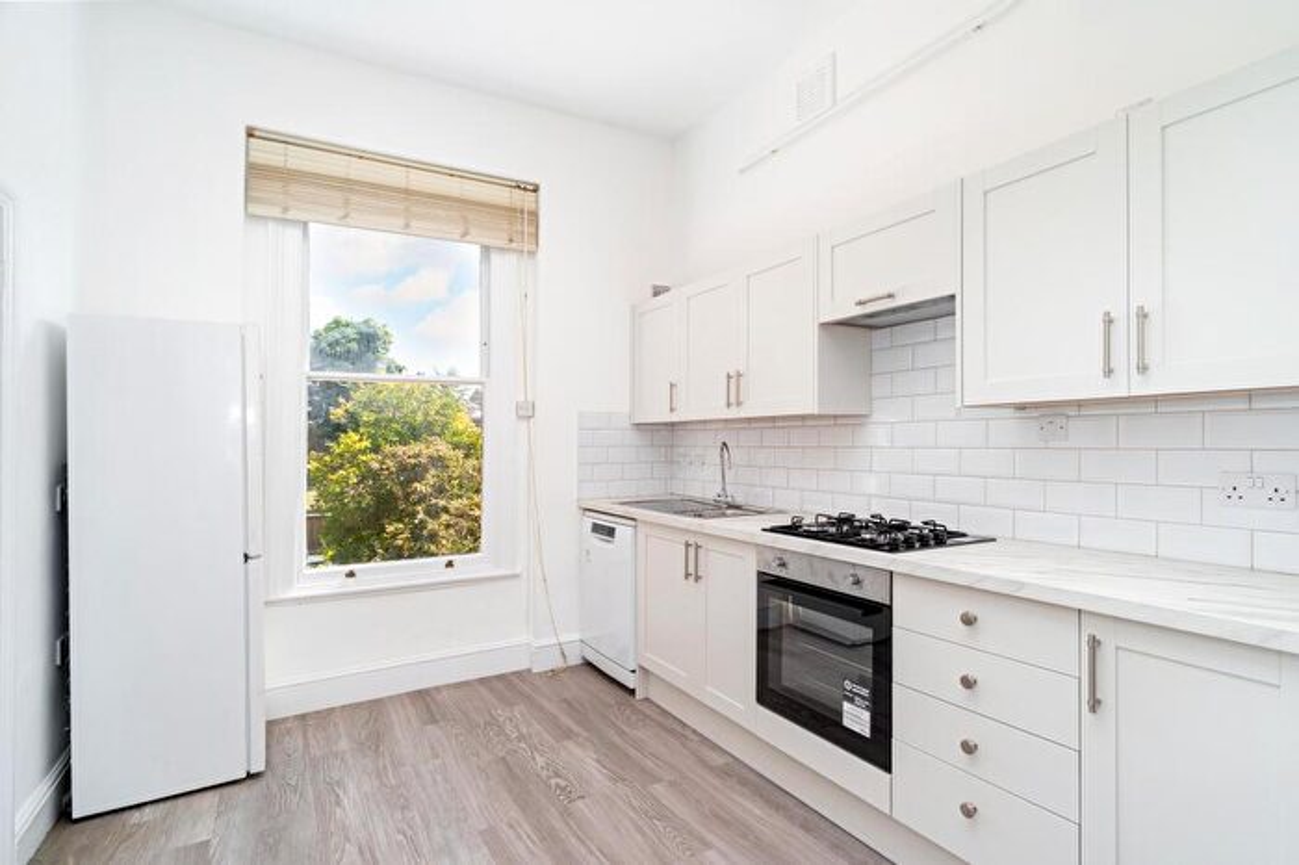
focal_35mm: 18
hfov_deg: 90.0
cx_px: 650
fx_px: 649
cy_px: 432
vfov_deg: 67.3
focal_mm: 18
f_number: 8
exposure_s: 1/30
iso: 500
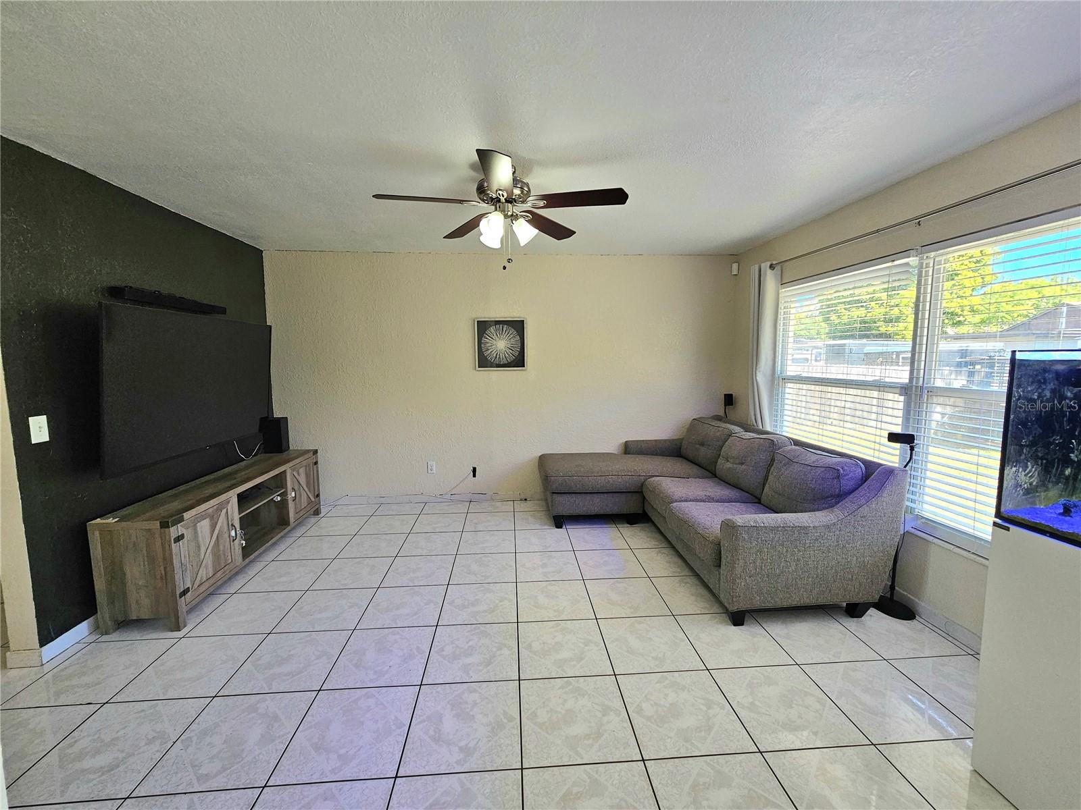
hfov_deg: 106.2
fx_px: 406
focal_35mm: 13
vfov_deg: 89.9
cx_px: 540
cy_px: 405
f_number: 2.2
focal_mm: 2.2
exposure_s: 1/120
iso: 80
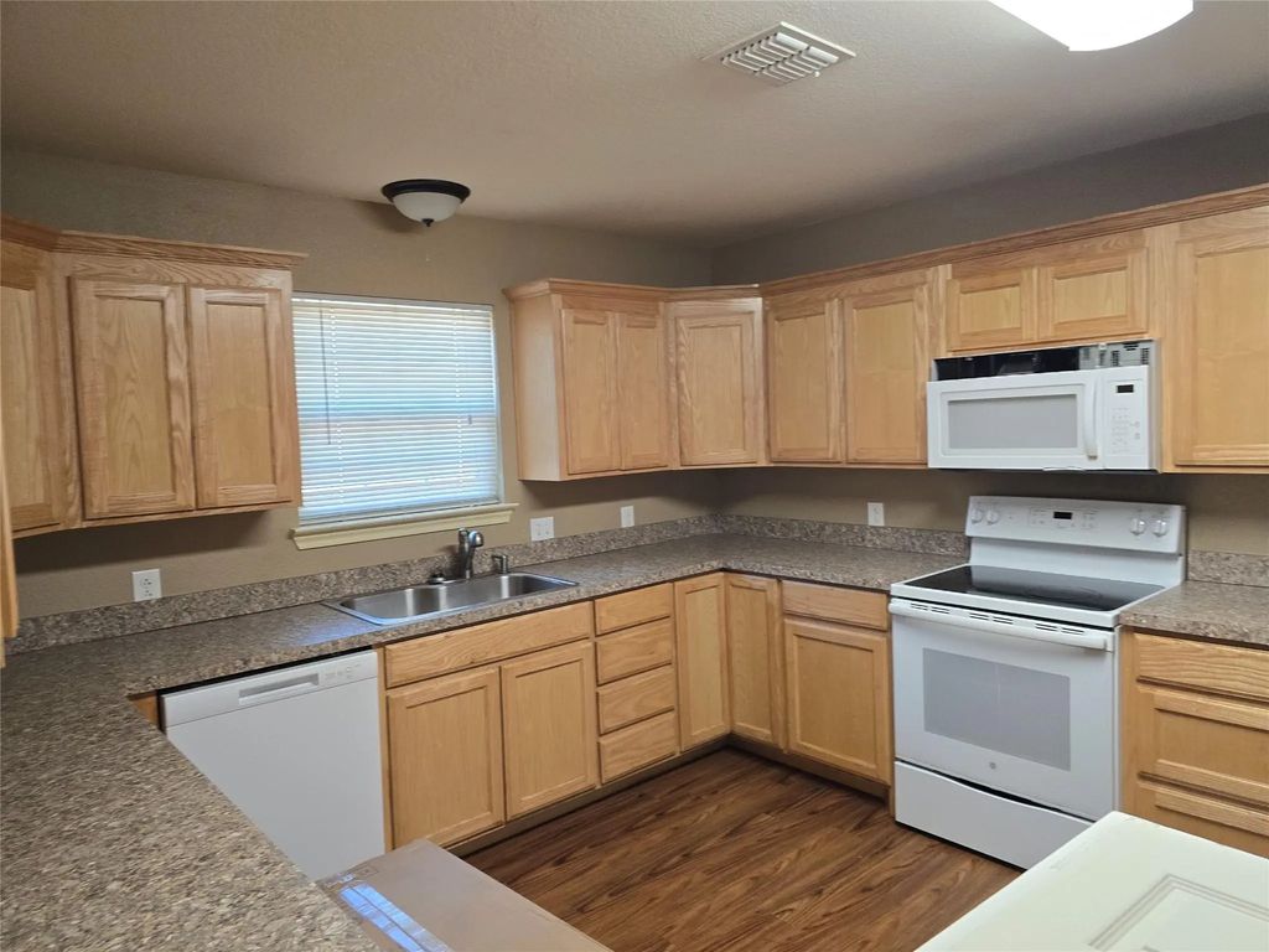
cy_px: 476
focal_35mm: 23
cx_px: 634
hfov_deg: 73.9
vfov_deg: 58.9
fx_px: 843
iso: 250
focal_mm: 6.3
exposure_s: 1/120
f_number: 1.7
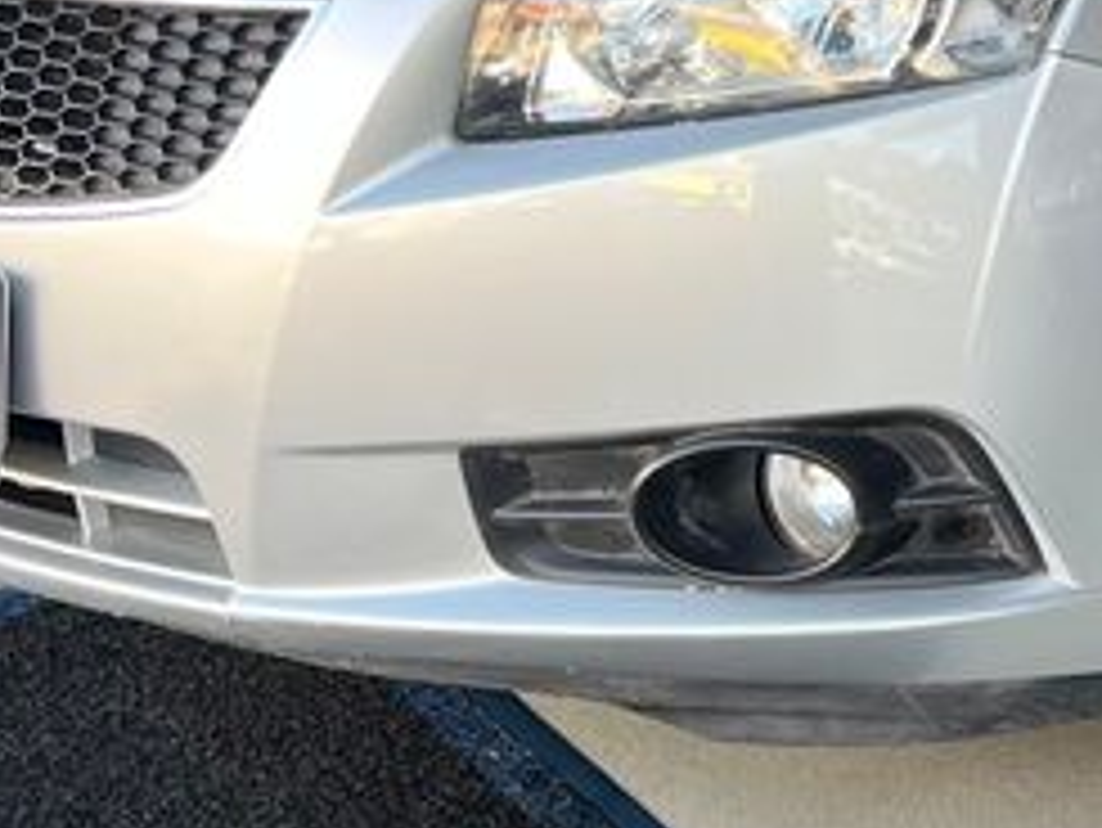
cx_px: 1201
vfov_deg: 16.8
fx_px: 2739
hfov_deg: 21.6
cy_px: 4
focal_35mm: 86
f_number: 1.5
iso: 32
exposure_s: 1/121
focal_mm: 5.7
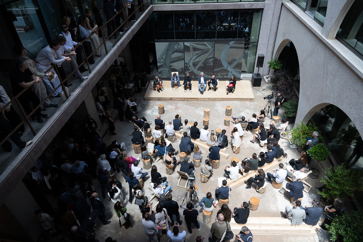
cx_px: 182
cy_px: 121
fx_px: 242
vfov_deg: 53.1
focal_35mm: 24
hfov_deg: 73.8
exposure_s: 1/500
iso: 640
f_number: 6.3
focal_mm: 24
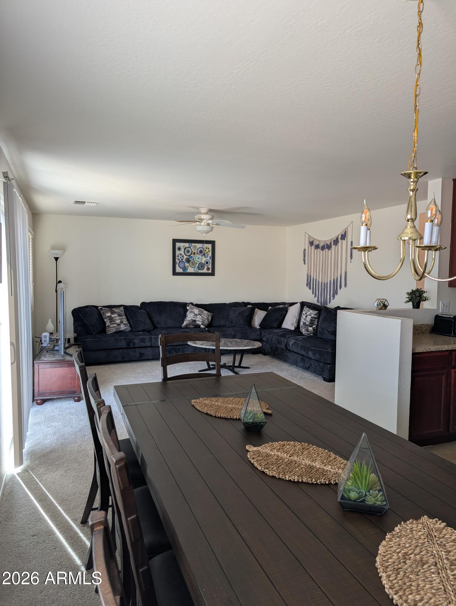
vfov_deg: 71.5
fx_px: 421
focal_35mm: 24
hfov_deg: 56.9
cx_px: 228
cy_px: 303
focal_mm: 6.9
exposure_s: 1/23.8
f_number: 1.68
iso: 18
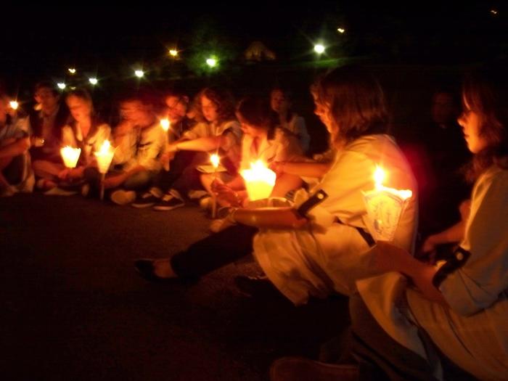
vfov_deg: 38.7
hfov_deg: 50.1
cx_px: 254
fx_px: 543
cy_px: 190
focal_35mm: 37
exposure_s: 1/2
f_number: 3.4
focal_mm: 7.9
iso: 400
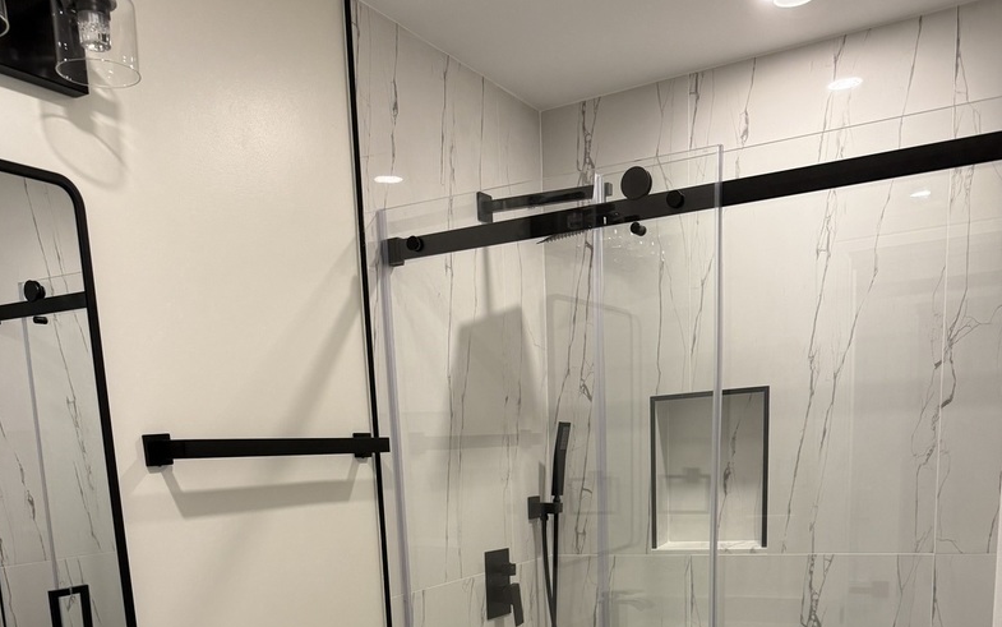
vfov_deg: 32.3
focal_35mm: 35
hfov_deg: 55.3
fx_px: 956
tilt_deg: -10.7
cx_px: 488
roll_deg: +3.2
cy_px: 679
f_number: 1.78
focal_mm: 6.76
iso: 200
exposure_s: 1/120
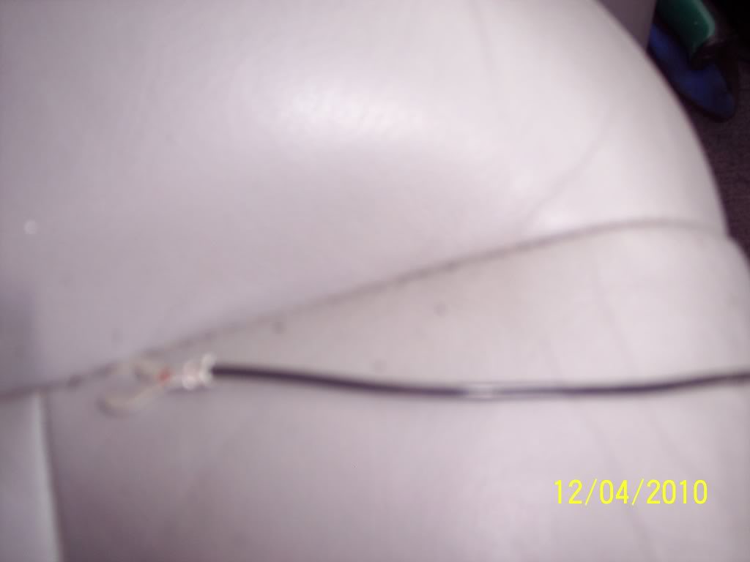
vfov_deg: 36.8
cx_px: 375
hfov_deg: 47.9
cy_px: 281
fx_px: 845
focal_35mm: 39
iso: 100
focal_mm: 8
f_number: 2.8
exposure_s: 1/60
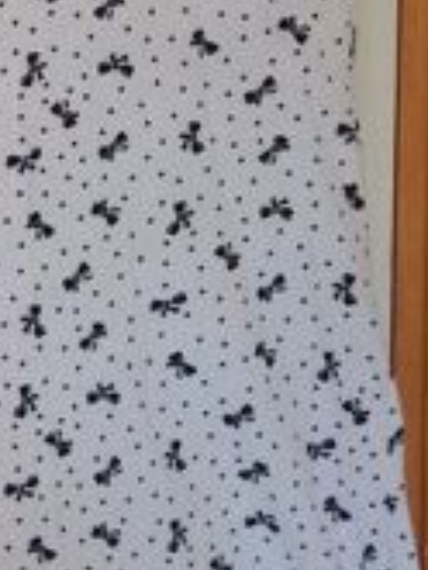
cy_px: 206
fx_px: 2239
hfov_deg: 10.5
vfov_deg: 14.5
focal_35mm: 136
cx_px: -252
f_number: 2.4
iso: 80
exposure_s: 1/60
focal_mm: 4.28
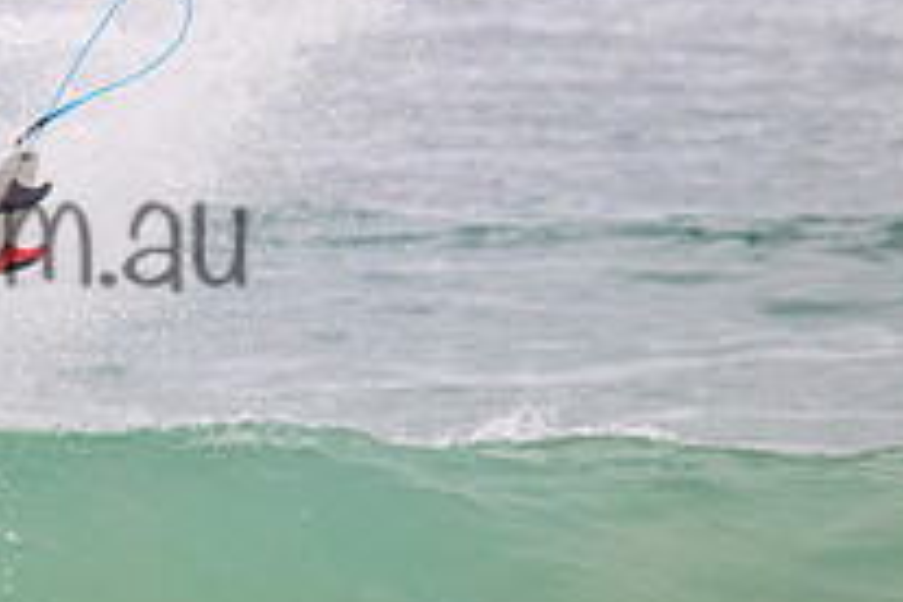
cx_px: -214
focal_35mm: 2237
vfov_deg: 0.6
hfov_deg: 0.9
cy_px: 185
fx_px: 56107
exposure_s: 1/2000
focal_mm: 800
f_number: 11
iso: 2000
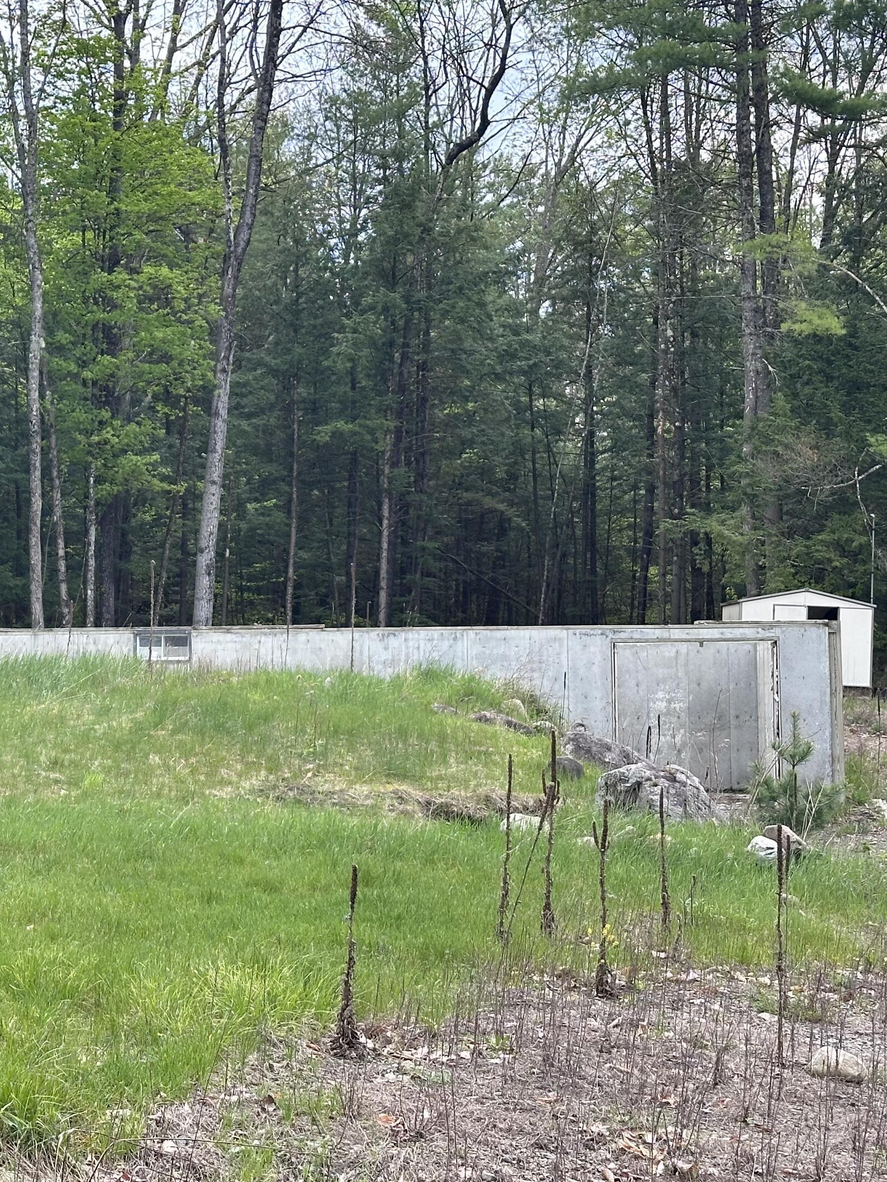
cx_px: 159
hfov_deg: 21.6
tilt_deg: +3.7
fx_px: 2289
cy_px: 574
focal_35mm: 67
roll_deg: +0.1
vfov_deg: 29.0
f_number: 1.78
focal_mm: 6.86
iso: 64
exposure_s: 1/608
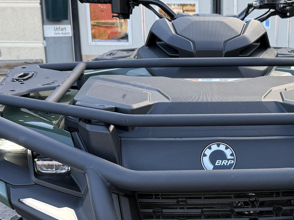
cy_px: 189
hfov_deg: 30.7
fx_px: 527
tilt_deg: -17.7
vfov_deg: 23.2
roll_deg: +0.4
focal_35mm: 62
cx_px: 217
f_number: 1.78
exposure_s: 1/426
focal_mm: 6.76
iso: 100
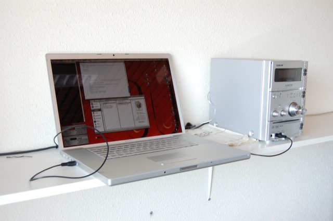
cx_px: 166
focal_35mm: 45
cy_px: 110
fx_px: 416
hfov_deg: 43.7
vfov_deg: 29.8
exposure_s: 1/25
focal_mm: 30
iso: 400
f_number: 4.2
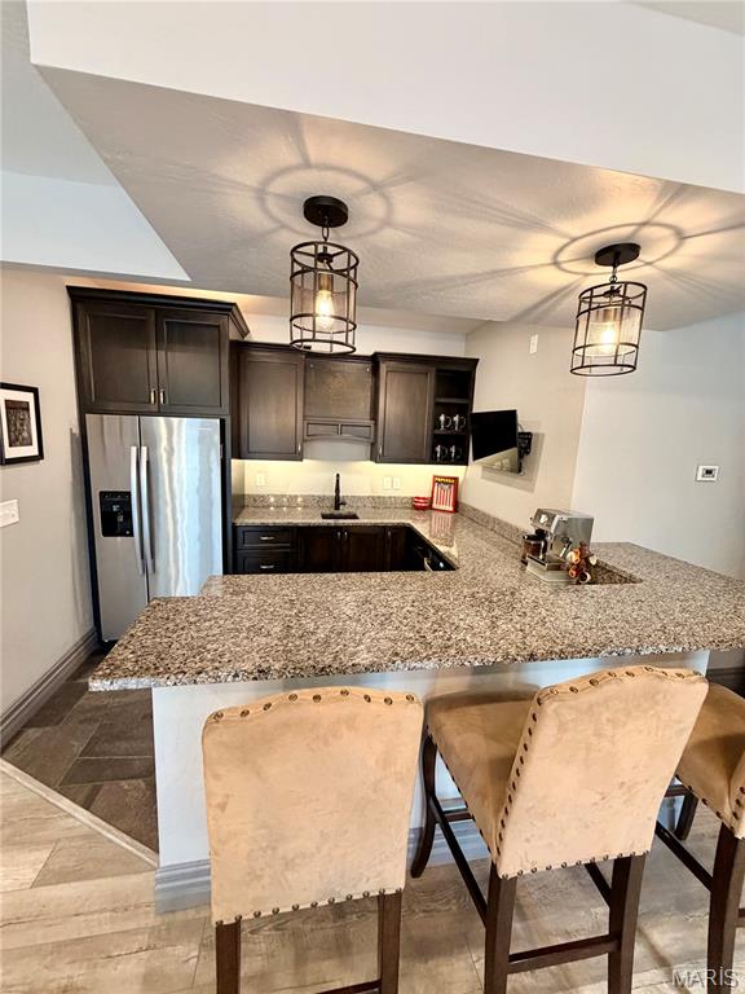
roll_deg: -2.5
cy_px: 497
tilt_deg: -9.6
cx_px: 372
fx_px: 402
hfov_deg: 85.7
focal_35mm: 14
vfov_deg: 102.1
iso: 400
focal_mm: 2.22
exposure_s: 1/60
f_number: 2.2
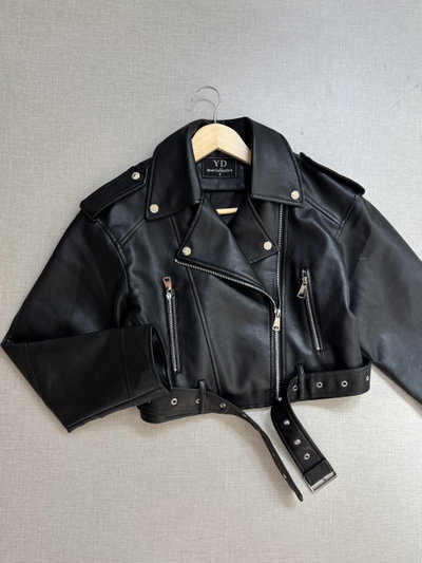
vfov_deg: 67.3
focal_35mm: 26
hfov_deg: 53.1
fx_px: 422
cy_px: 282
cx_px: 211
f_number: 1.6
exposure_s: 1/121
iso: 100
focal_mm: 5.96
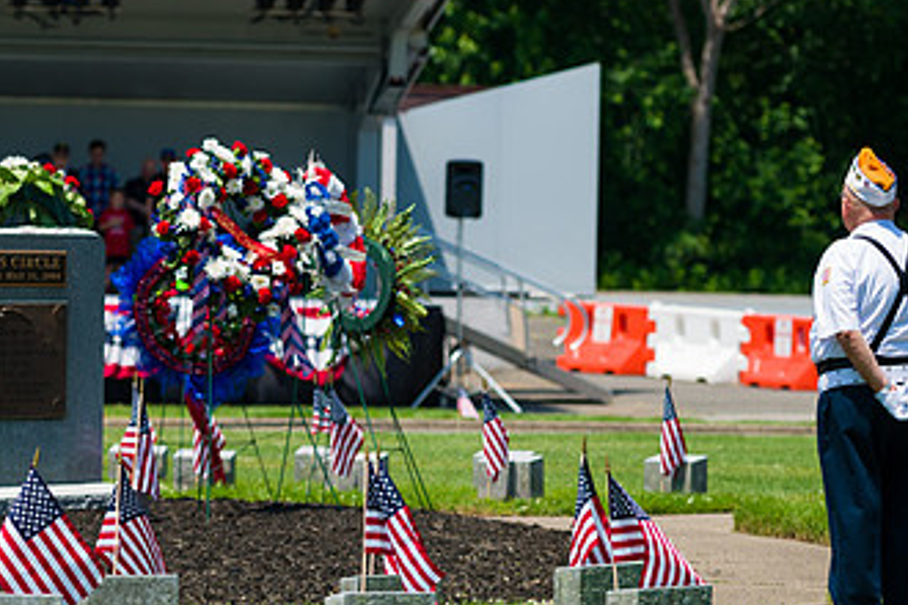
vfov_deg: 8.0
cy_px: 206
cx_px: 349
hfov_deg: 11.9
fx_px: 4338
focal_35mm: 172
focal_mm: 98
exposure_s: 1/4000
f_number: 3.2
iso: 200
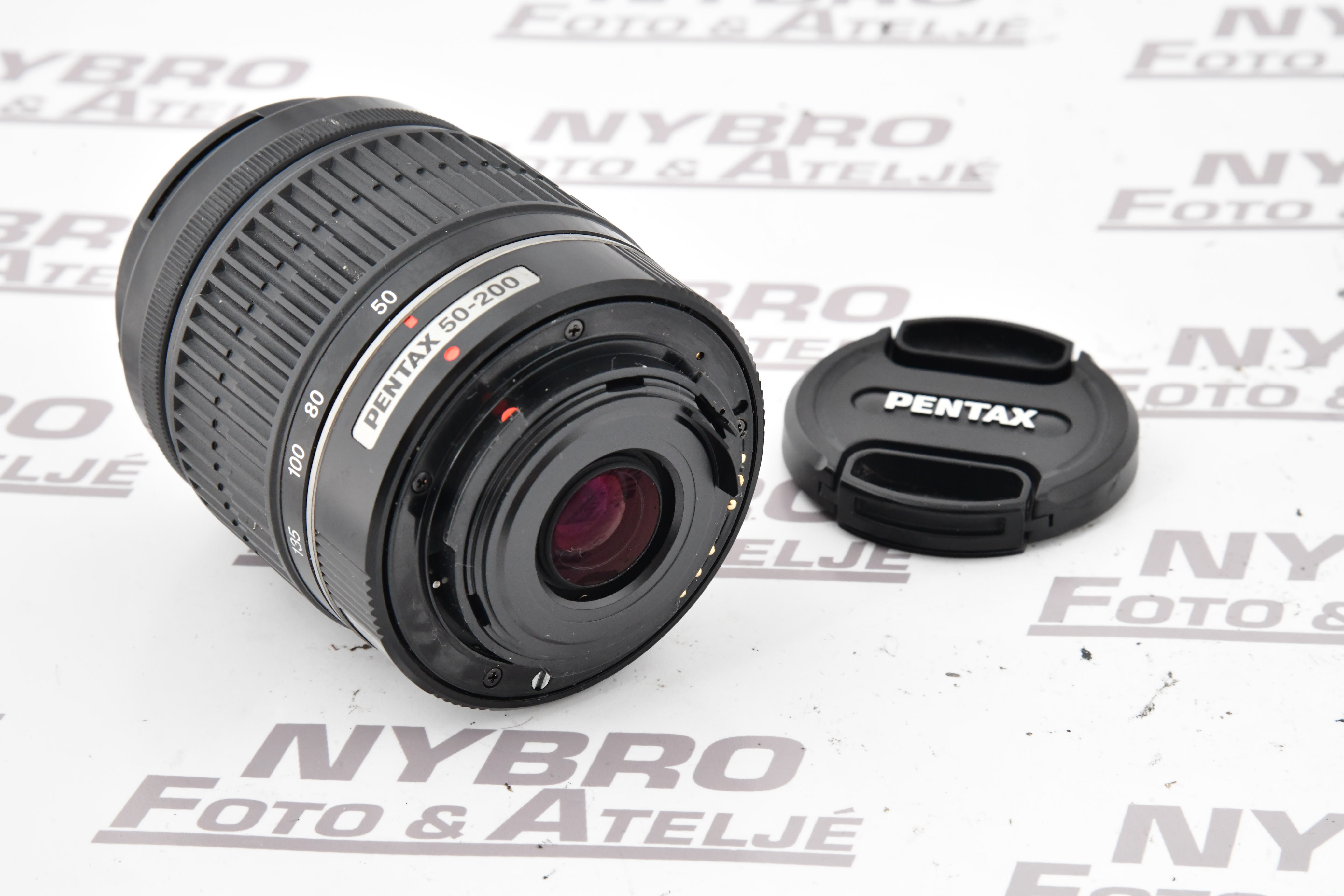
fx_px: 4480
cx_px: 672
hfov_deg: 17.1
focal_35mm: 120
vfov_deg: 11.4
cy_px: 448
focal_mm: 120
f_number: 16
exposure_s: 1/100
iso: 3200
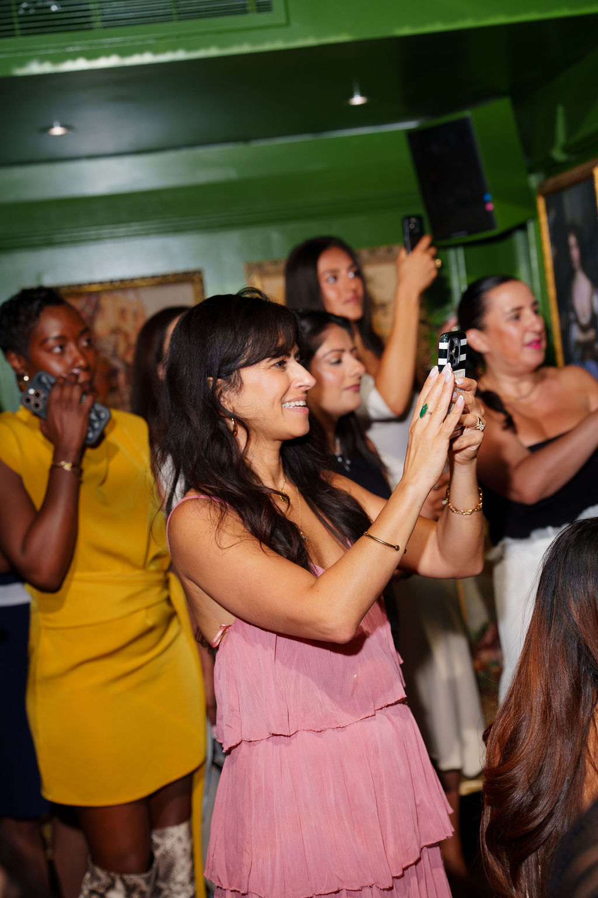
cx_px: 299
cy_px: 449
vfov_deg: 38.2
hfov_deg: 26.0
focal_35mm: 52
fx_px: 1296
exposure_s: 1/250
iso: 200
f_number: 3.2
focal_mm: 52
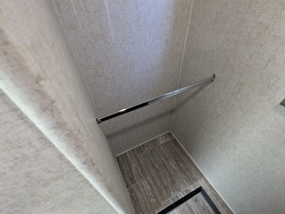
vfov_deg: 78.2
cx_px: 142
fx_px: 132
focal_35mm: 16
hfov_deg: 94.4
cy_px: 107
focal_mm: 2.35
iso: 680
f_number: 2.2
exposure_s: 1/55.1
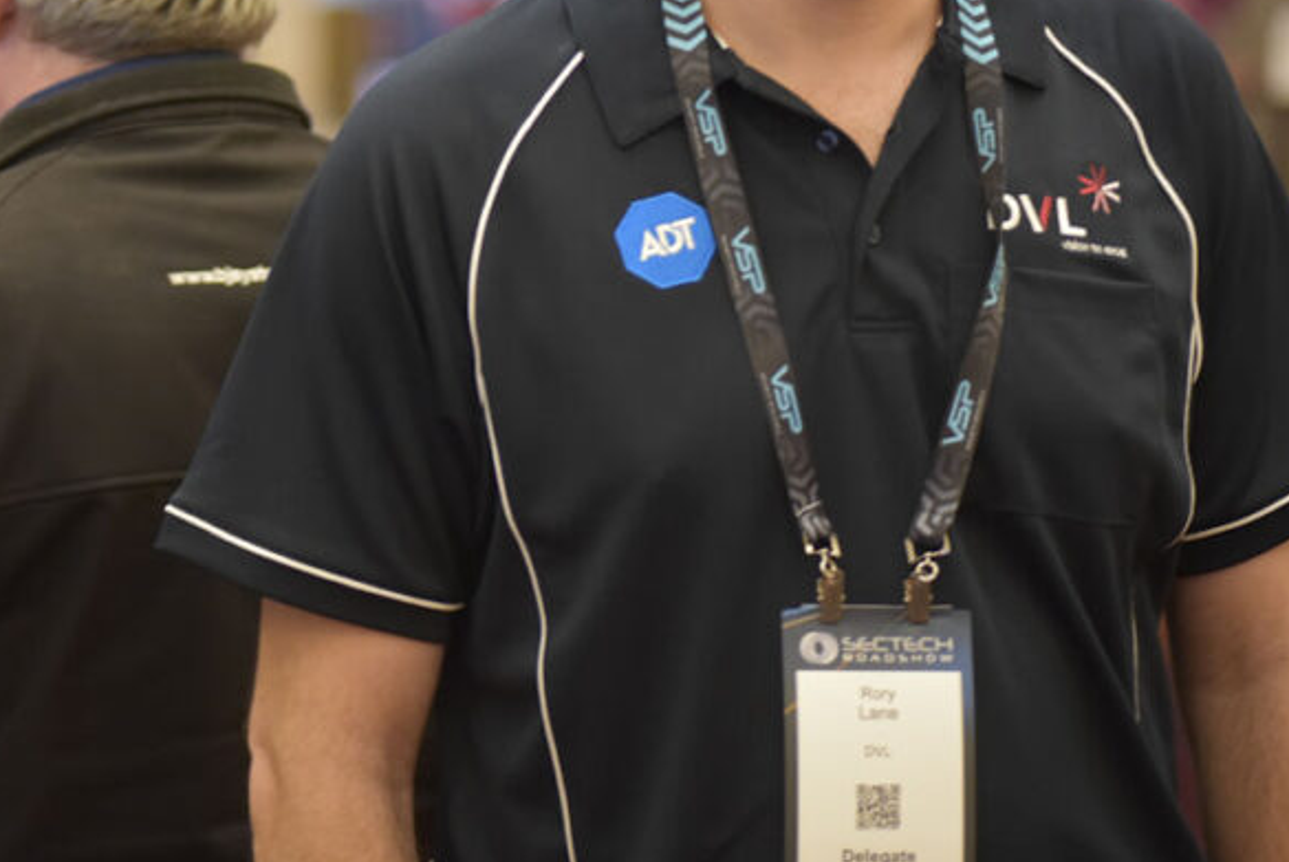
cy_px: 174
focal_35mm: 175
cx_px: 326
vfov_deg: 7.8
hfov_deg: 11.7
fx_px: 6270
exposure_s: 1/125
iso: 3200
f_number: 2.8
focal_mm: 100
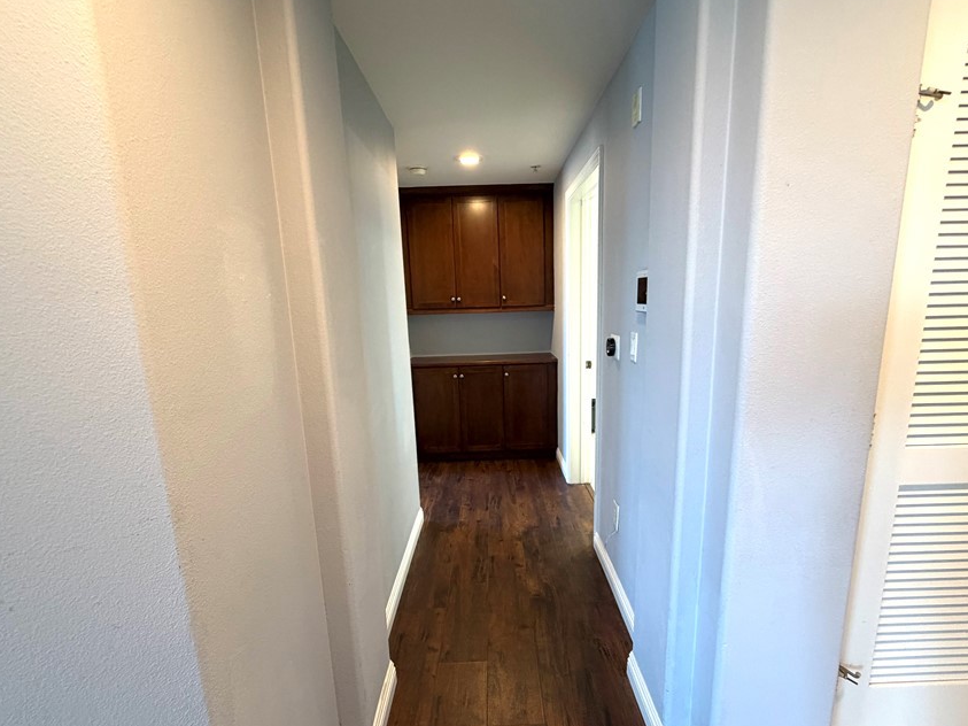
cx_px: 502
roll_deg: +2.1
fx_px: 475
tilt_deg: -11.3
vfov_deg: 74.6
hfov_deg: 91.0
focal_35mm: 17
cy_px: 394
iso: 200
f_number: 2.2
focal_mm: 2.22
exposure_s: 1/60
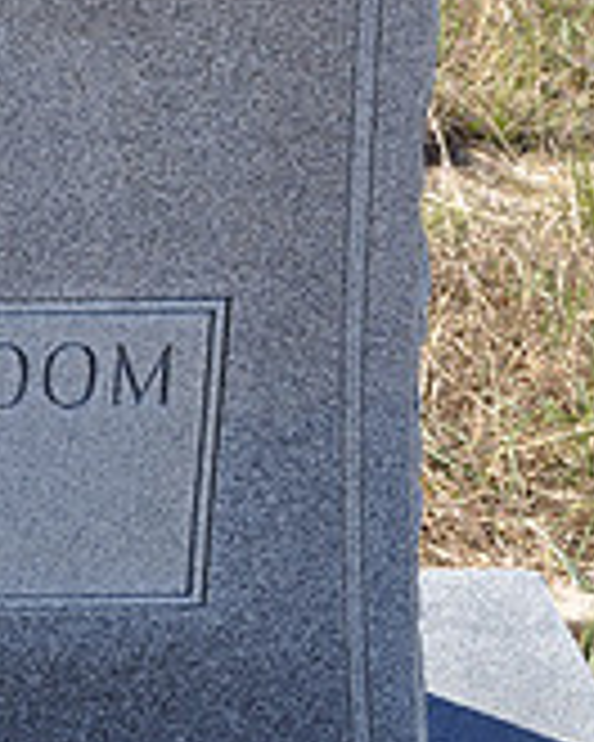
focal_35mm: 188
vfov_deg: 10.3
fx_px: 4131
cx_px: -356
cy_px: 263
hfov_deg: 8.0
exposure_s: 1/80
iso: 200
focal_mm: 38
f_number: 9
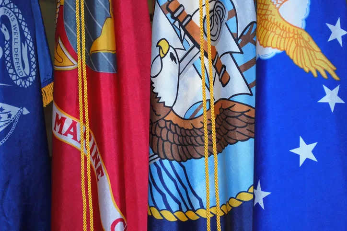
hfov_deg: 24.6
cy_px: 116
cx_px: 174
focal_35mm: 82
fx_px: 795
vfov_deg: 16.5
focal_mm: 55
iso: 200
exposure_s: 1/60
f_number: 5.6
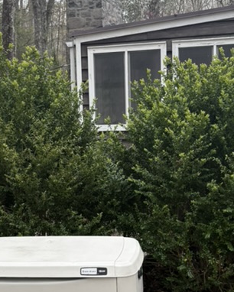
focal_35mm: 68
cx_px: 80
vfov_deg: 27.8
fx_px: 588
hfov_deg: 22.4
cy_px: 180
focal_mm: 5.96
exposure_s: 1/322
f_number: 1.6
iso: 64
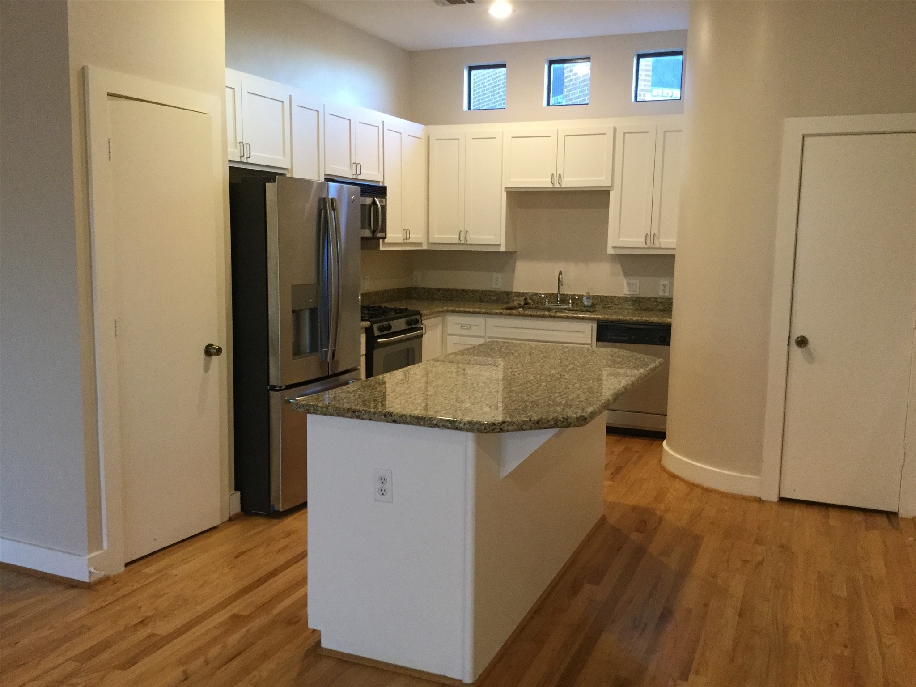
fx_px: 820
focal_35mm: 31
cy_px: 344
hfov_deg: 58.4
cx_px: 458
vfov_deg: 45.4
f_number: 2.4
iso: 125
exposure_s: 1/30
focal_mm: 3.3
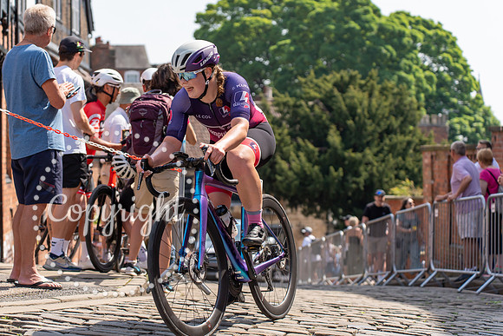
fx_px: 1180
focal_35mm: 84
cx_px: 208
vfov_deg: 16.2
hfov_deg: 24.0
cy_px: 139
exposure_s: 1/2500
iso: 160
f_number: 3.5
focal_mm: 72
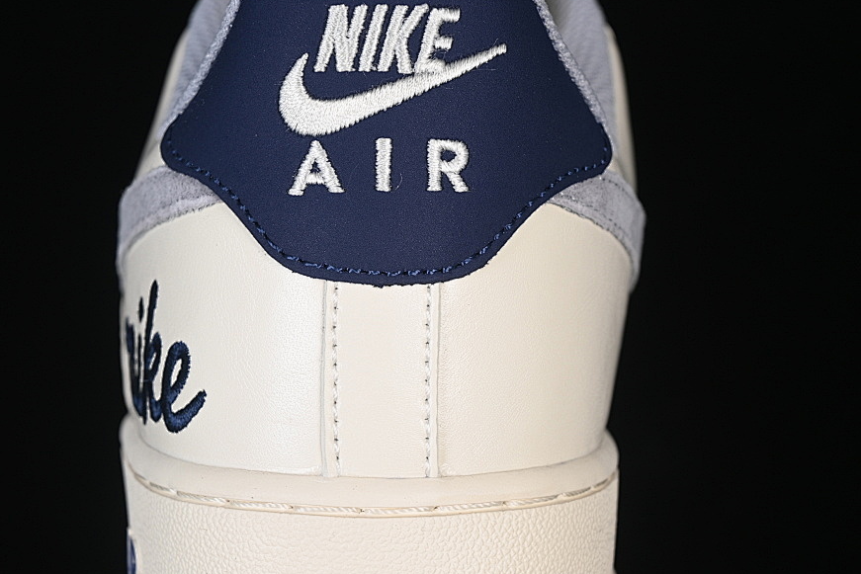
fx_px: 2224
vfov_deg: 14.7
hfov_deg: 21.9
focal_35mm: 93
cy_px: 325
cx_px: 384
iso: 160
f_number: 7.1
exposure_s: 1/80
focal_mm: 50
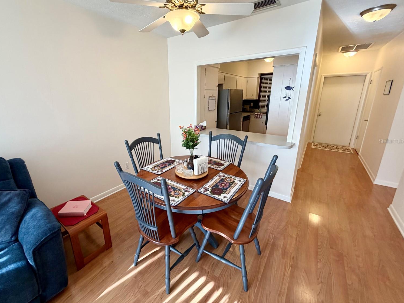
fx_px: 175
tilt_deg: -14.4
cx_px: 188
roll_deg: +0.5
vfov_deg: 81.6
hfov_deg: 98.0
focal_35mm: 15
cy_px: 141
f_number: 2.2
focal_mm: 2.22
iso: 200
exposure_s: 1/120
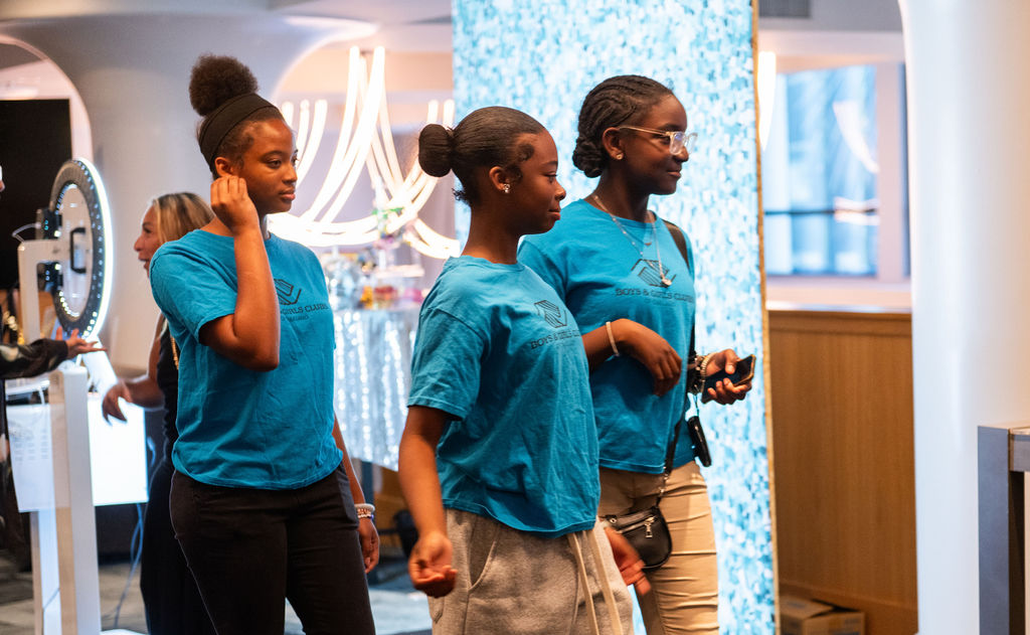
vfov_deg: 15.4
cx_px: 604
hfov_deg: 24.7
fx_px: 2348
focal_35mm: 84
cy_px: 403
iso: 1600
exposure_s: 1/100
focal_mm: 70
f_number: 2.8
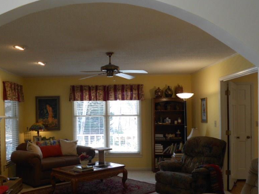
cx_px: 97
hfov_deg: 48.5
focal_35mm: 38
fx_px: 284
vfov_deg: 37.5
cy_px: 121
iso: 125
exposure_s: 1/30
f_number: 3.4
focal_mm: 5.1
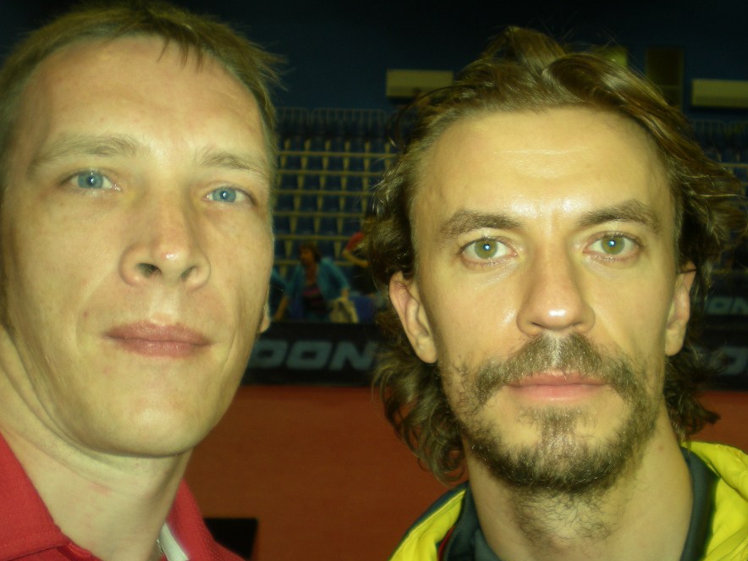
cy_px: 255
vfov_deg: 32.9
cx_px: 419
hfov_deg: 42.9
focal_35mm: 44
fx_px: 951
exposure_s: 1/30
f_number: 3.1
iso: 50
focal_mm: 6.3
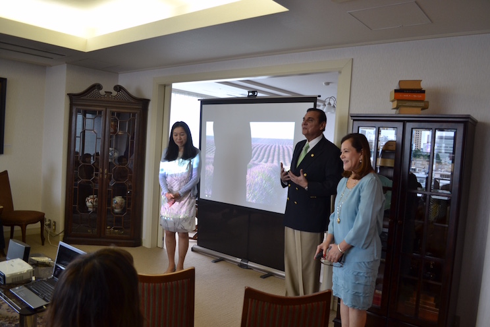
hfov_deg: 67.4
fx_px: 367
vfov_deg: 47.9
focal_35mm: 27
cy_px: 164
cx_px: 245
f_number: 3.5
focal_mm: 18
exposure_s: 1/50
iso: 400
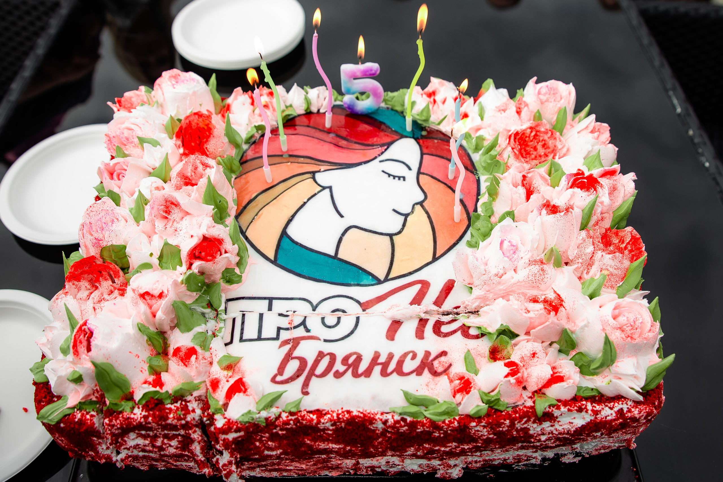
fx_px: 649
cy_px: 209
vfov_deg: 40.7
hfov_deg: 58.2
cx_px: 380
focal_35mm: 32
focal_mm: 24
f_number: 3.5
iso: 200
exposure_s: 1/500
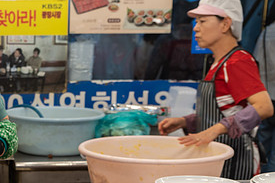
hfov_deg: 25.1
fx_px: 580
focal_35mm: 76
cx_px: -14
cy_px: 160
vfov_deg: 17.7
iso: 110
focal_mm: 36
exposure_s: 1/80
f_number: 3.5
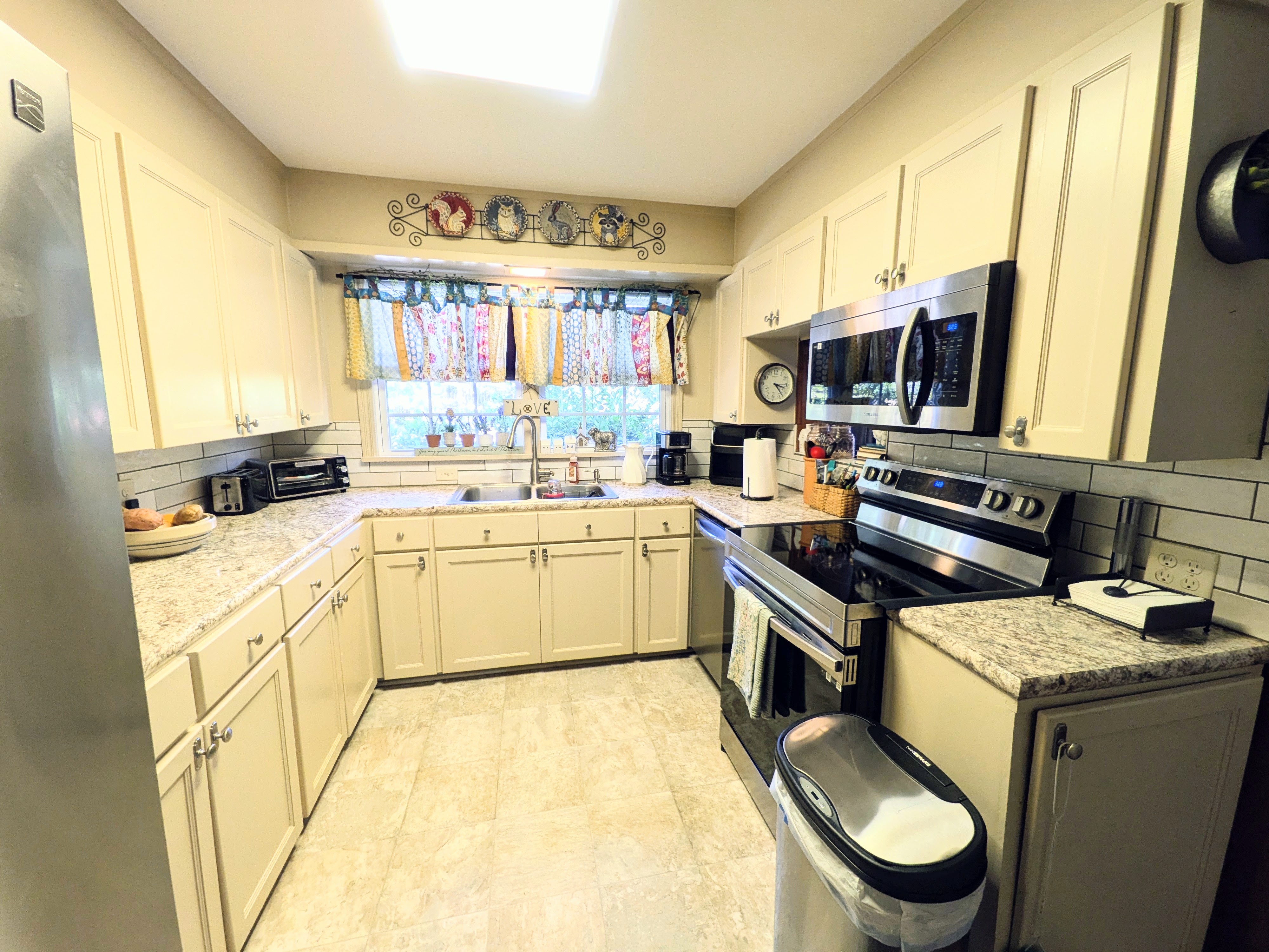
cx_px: 634
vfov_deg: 85.7
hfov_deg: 102.1
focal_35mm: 14
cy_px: 476
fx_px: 513
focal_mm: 1.85
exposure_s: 1/24
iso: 61
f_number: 2.2
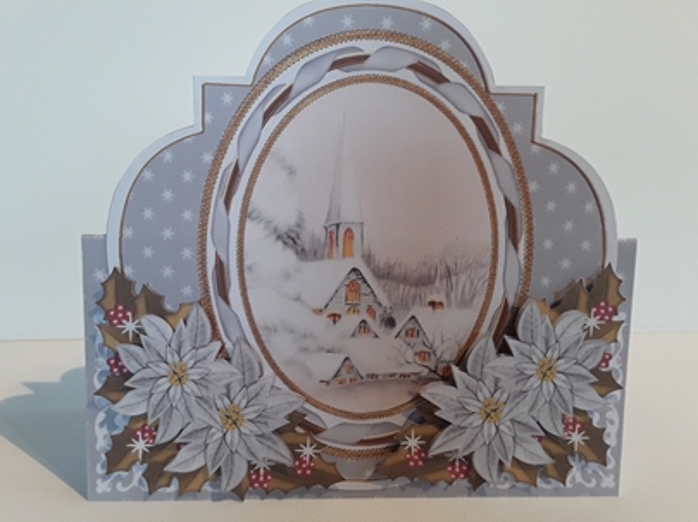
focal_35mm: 30
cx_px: 338
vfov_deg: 46.7
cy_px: 239
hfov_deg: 60.0
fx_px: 604
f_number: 1.9
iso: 64
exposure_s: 1/33
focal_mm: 2.91
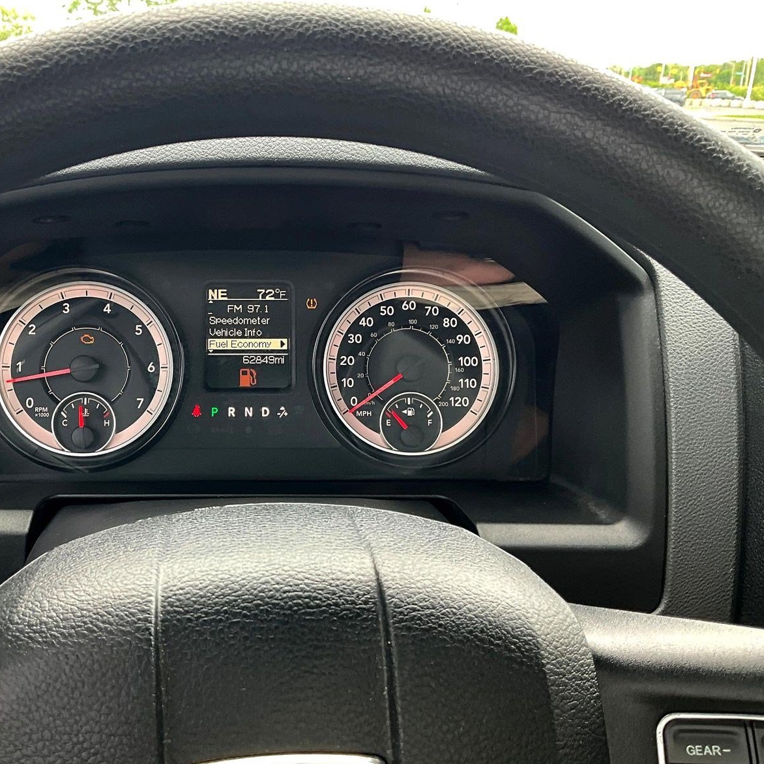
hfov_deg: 46.5
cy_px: 375
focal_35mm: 35
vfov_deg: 47.2
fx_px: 874
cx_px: 254
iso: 64
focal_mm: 3
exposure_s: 1/122
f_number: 1.8
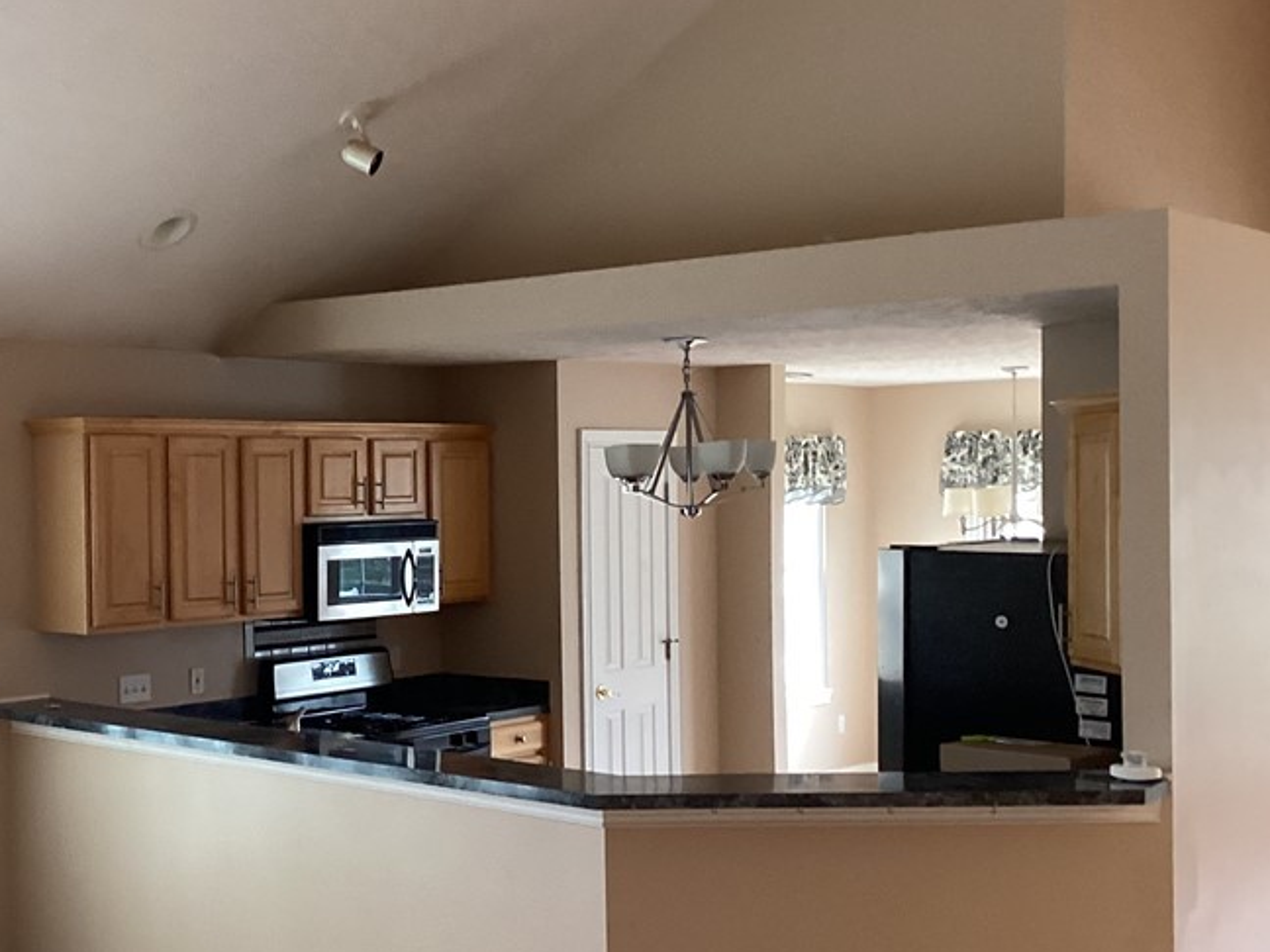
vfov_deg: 29.7
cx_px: 282
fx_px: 1798
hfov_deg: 37.7
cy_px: 525
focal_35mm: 49
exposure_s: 1/60
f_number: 2.4
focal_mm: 3.3
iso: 200
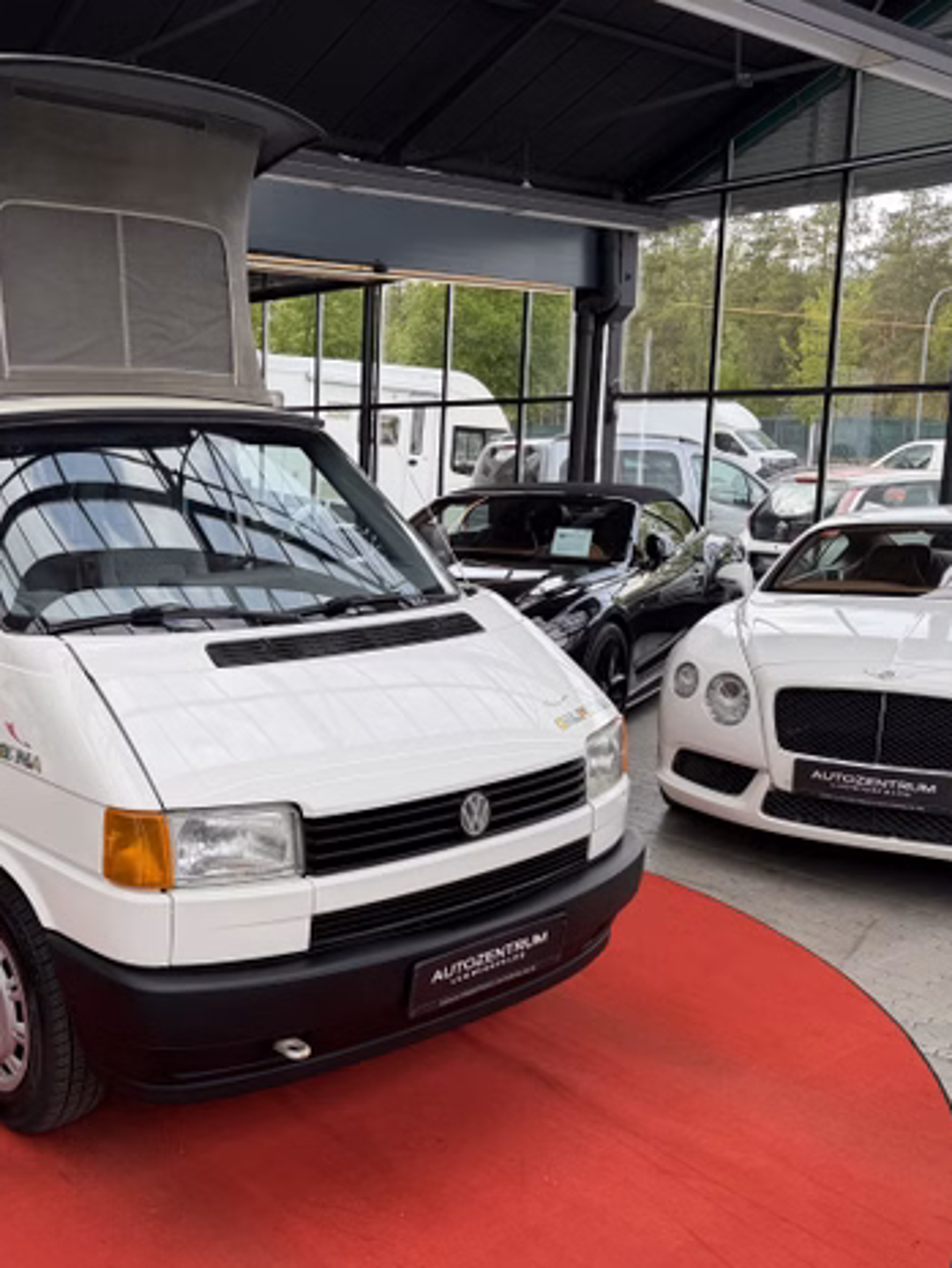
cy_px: 630
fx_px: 1210
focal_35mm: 33
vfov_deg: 55.3
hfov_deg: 41.1
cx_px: 185
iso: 80
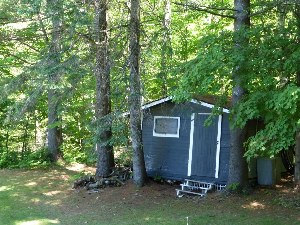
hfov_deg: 33.8
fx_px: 494
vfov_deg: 25.7
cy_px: 112
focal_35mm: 57
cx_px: 150
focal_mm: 9.7
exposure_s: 1/60
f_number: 4.6
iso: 400
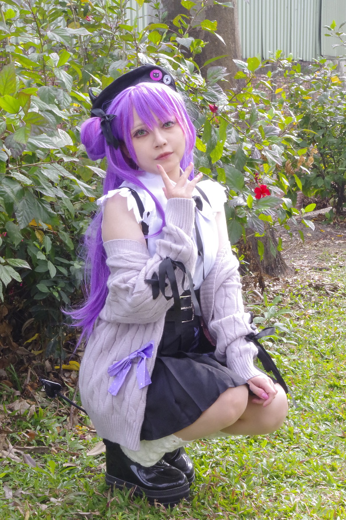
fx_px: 1081
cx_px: 173
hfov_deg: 18.2
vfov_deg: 27.0
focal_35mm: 75
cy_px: 260
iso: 2000
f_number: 5.6
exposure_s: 1/30
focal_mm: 50
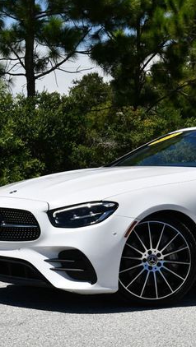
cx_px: 197
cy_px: 174
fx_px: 821
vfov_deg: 23.9
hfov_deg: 13.4
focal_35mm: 89
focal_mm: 28
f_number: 9
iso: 100
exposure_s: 1/320
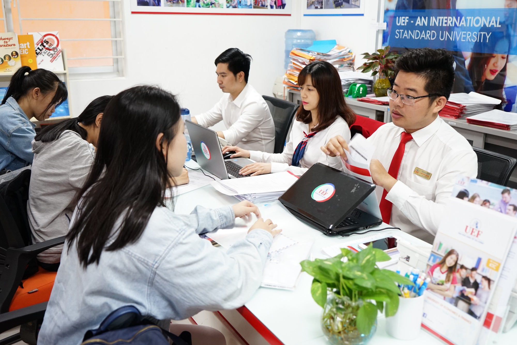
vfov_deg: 38.9
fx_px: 488
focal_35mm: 34
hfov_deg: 55.8
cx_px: 258
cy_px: 172
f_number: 4
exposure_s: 1/80
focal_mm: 34
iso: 1600
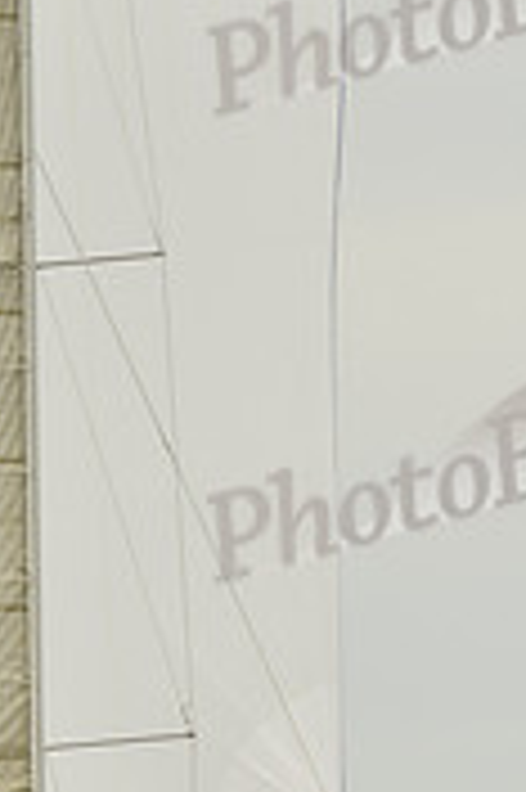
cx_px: -25
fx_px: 14492
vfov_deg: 3.1
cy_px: 297
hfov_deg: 2.1
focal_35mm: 660
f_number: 6.3
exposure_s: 1/1000
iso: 400
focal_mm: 200
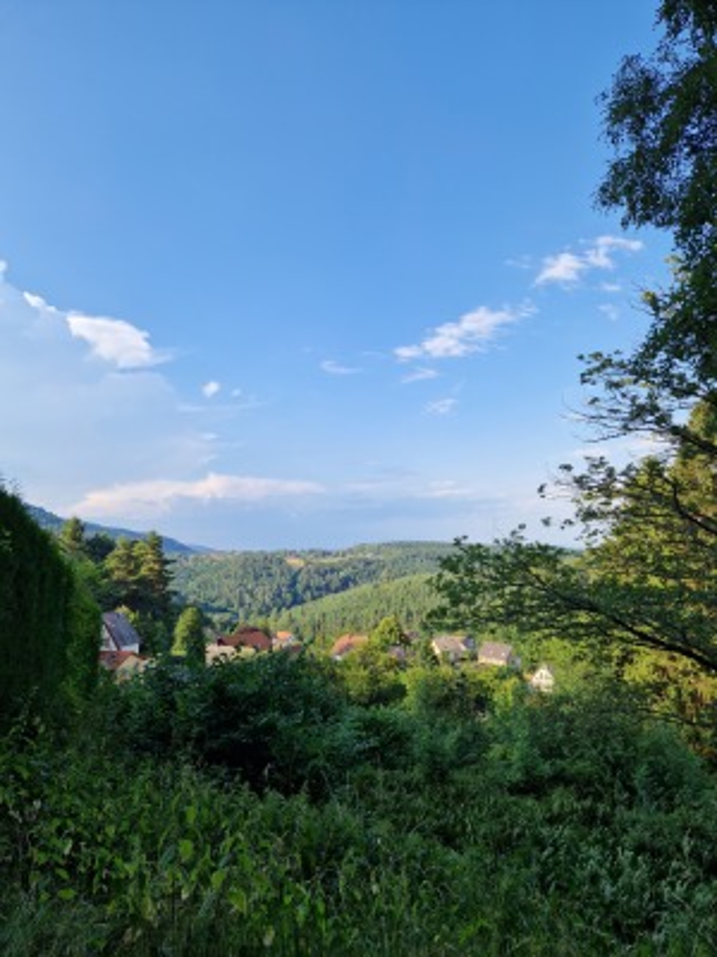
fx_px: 635
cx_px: 358
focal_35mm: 23
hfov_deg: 58.9
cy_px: 478
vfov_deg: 73.9
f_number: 1.8
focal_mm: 5.4
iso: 50
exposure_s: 1/822
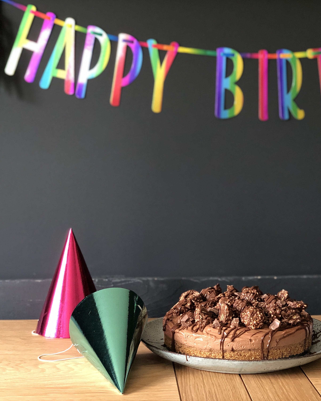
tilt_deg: -4.3
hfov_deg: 22.3
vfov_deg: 27.9
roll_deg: -0.9
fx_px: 808
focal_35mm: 68
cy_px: 200
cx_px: 228
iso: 160
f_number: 2.4
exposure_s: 1/20
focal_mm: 6
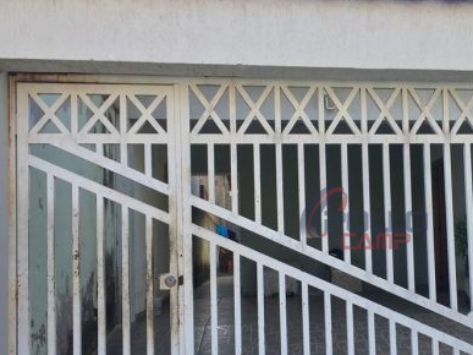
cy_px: 218
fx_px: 615
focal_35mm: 45
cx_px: 364
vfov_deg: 32.0
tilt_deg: +2.4
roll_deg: +0.6
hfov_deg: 40.7
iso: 32
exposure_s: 1/573
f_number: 2.2
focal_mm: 4.15
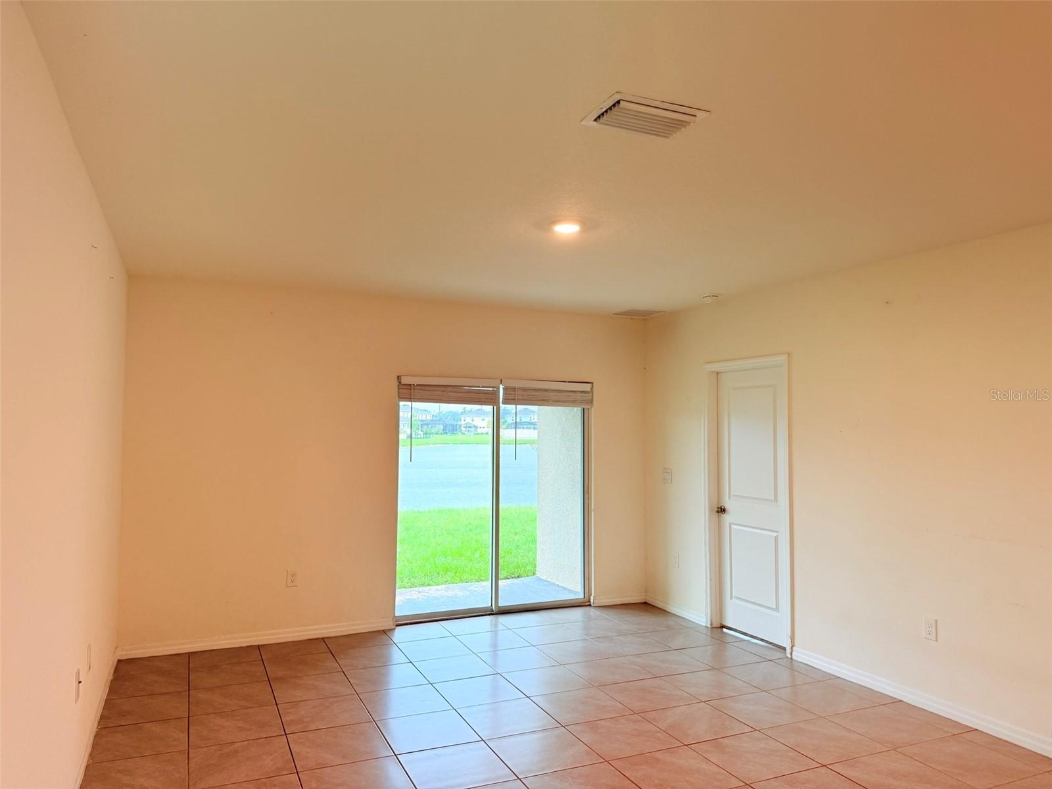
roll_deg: -0.3
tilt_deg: +2.1
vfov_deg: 56.8
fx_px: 729
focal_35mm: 24
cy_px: 394
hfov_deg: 71.6
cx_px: 526
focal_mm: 6.76
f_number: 1.78
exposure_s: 1/120
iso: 125
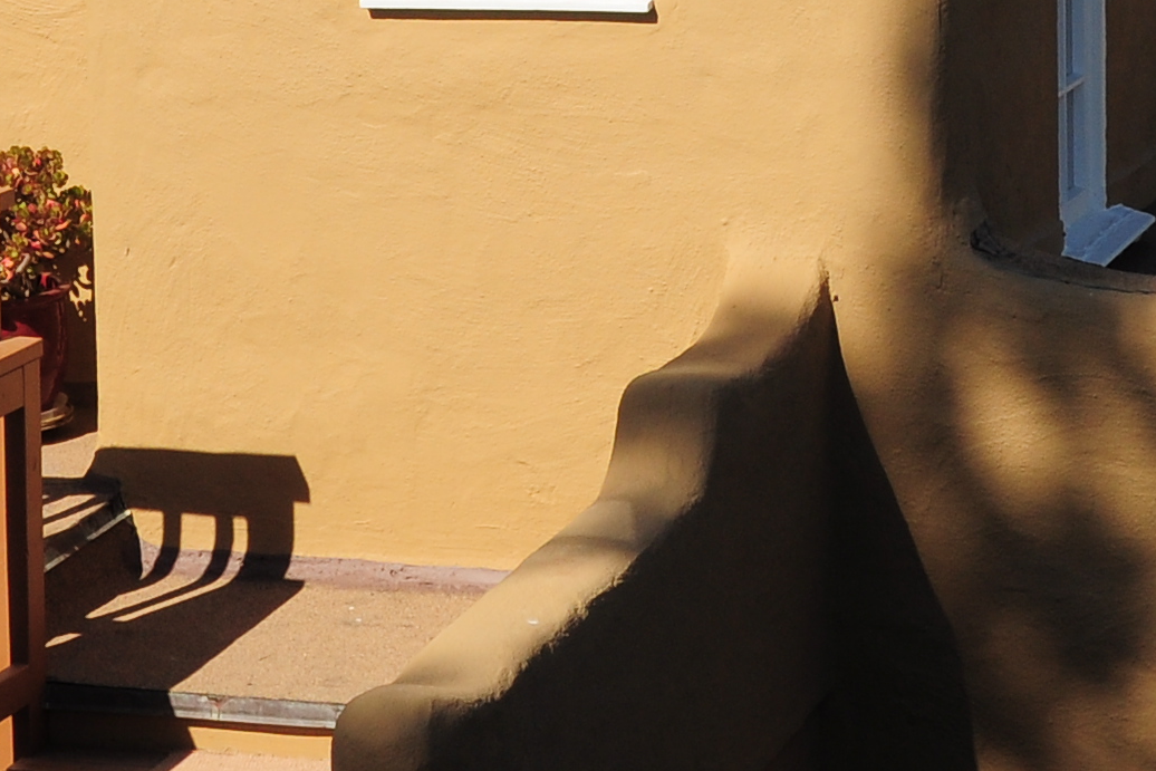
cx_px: 706
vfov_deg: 8.7
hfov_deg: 13.2
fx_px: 4980
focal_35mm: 155
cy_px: -174
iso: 200
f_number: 10
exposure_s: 1/400
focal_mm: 25
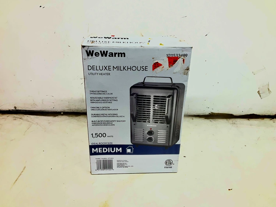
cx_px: 138
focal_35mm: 29
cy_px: 104
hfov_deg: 61.6
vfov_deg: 48.3
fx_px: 231
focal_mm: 3
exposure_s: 1/120
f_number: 1.8
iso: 32
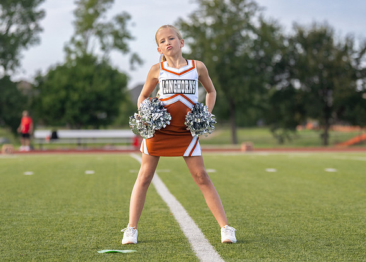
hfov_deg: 14.4
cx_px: 189
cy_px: 105
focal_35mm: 140
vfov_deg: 10.3
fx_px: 1451
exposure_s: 1/3200
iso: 400
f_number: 2.8
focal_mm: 103
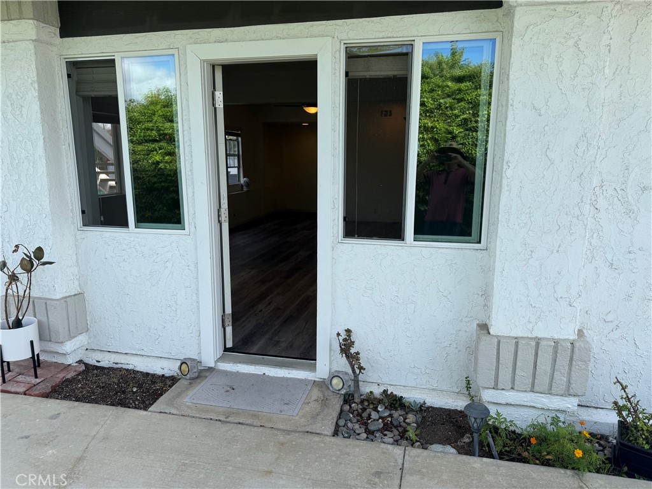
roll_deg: -0.4
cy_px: 244
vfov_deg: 56.8
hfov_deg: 71.6
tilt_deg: -10.0
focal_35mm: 24
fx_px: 452
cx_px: 326
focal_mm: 6.76
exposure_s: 1/1005
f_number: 1.78
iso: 80
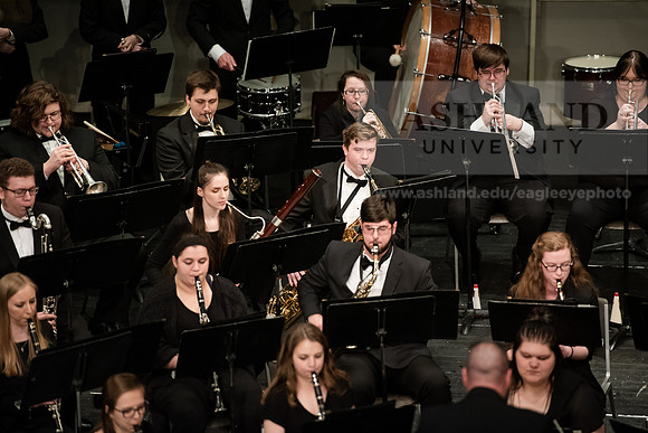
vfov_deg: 6.9
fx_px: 3601
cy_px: 216
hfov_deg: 10.3
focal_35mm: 200
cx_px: 324
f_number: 3.2
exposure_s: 1/250
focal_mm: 200
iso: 3200
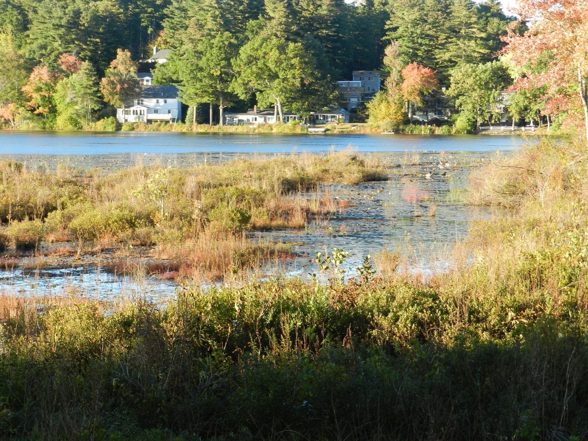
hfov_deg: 19.6
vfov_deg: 14.8
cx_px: 294
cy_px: 220
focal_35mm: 100
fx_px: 1699
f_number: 4.6
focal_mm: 17.7
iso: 160
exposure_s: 1/125
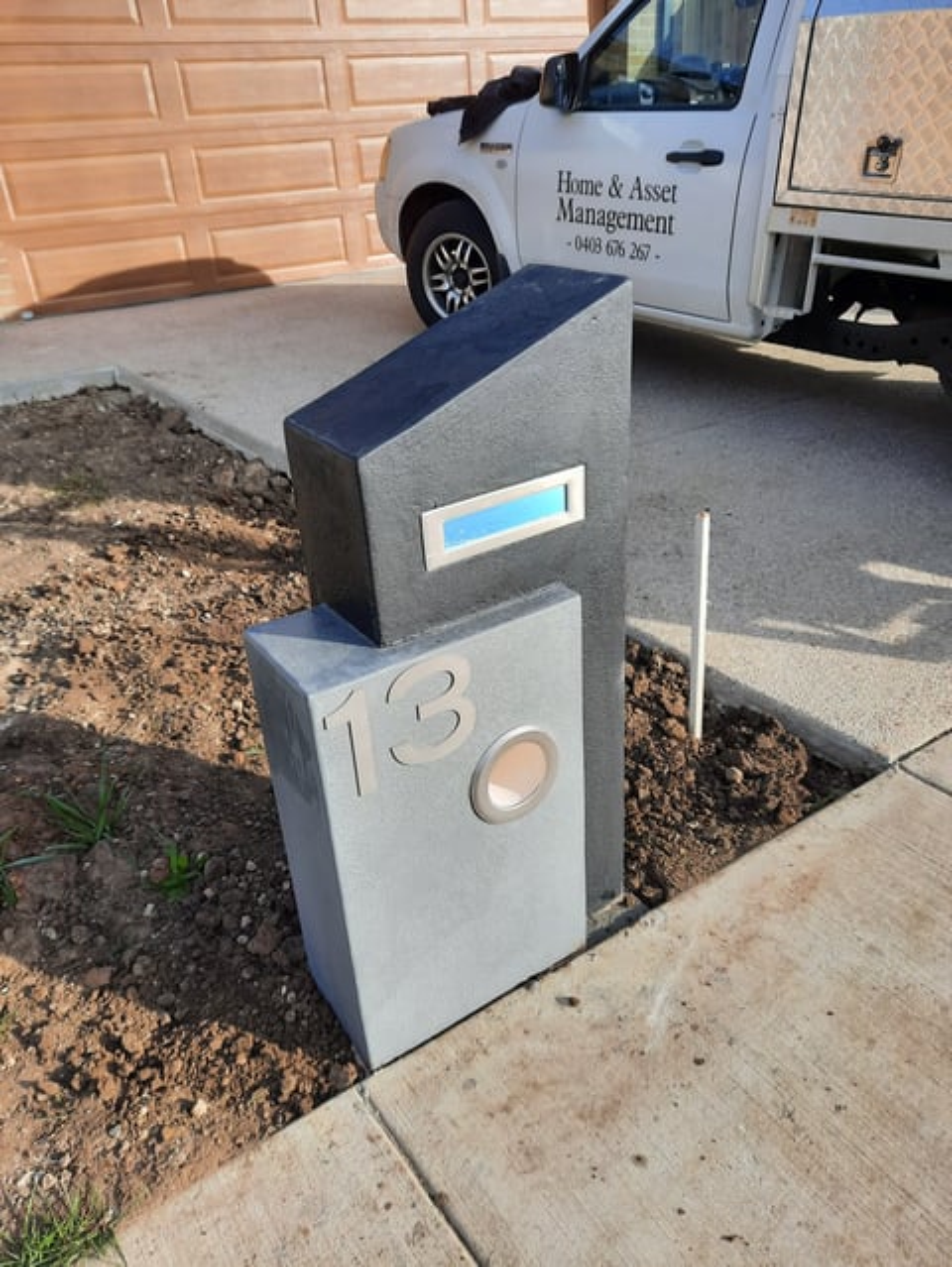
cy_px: 634
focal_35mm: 25
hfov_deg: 54.9
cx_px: 476
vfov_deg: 69.4
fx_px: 916
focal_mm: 4.6
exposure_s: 1/520
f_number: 2
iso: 32
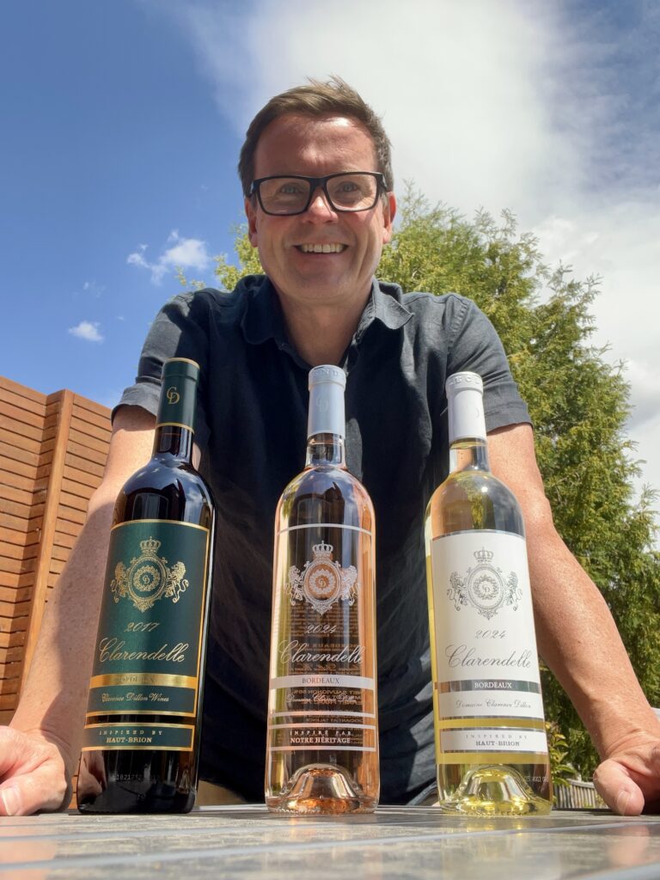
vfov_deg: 60.0
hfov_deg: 46.8
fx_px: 763
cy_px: 440
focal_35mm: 30
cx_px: 330
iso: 32
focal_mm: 2.71
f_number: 2.2
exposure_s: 1/520
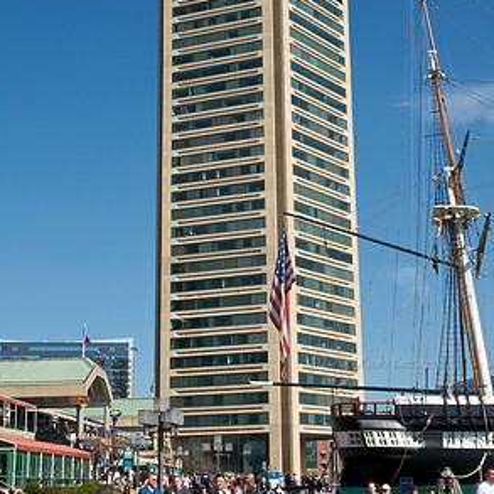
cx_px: 246
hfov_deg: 28.3
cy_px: 228
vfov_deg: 28.3
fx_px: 979
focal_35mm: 61
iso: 400
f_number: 27
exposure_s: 1/90
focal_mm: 31
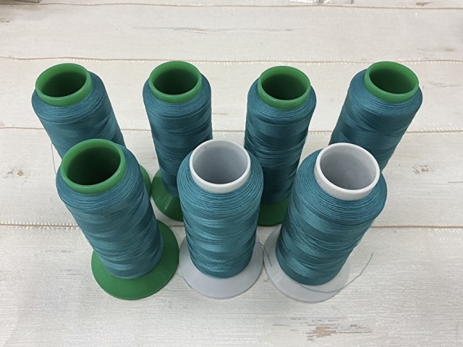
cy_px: 174
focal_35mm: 29
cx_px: 232
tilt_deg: -55.1
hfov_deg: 61.7
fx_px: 388
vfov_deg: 48.2
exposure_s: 1/60
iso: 50
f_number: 1.8
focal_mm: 3
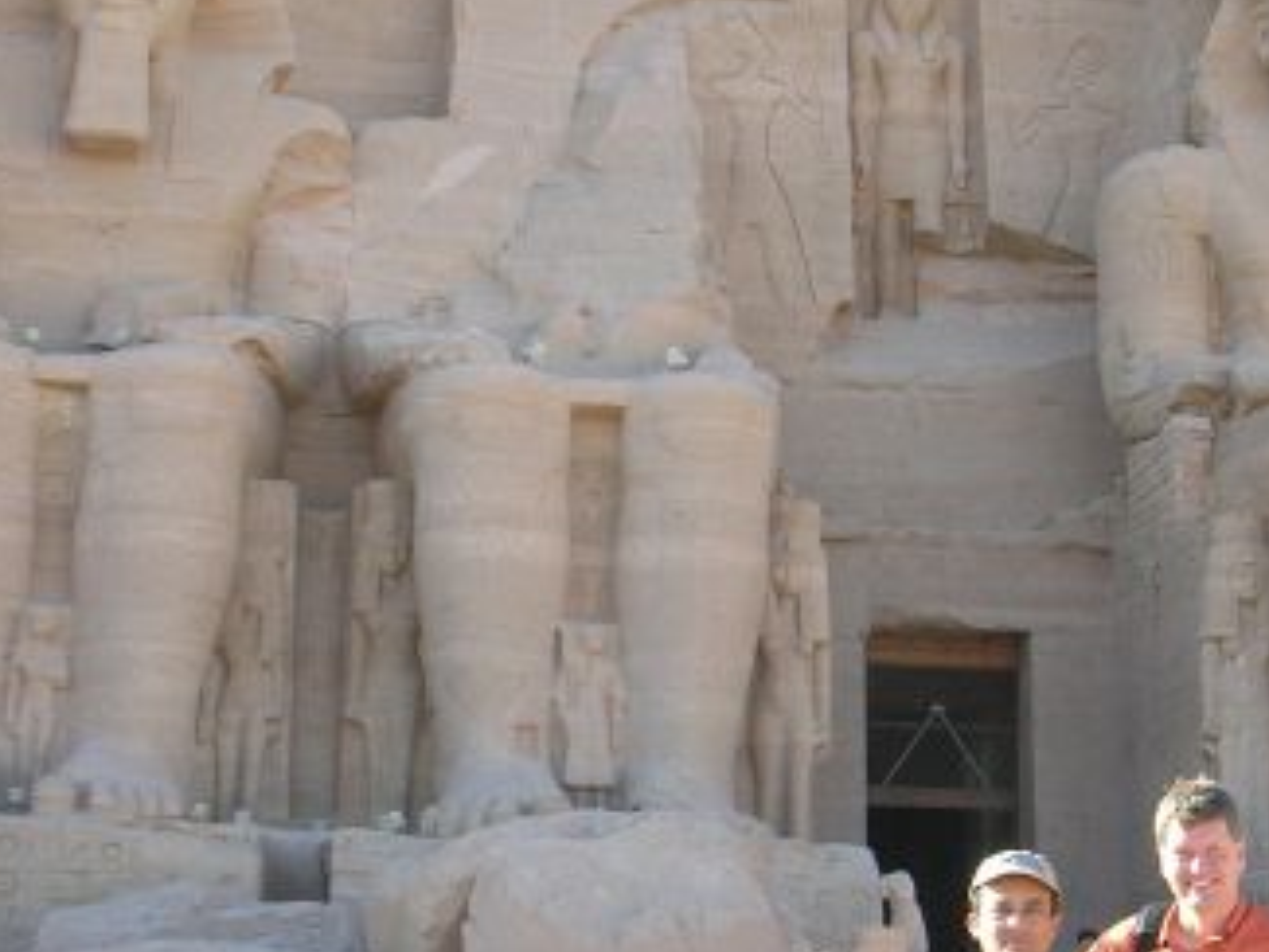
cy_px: 624
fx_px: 3191
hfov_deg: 22.4
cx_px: 892
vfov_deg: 16.9
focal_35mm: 87
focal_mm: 8
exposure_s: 1/223
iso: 50
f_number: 3.2
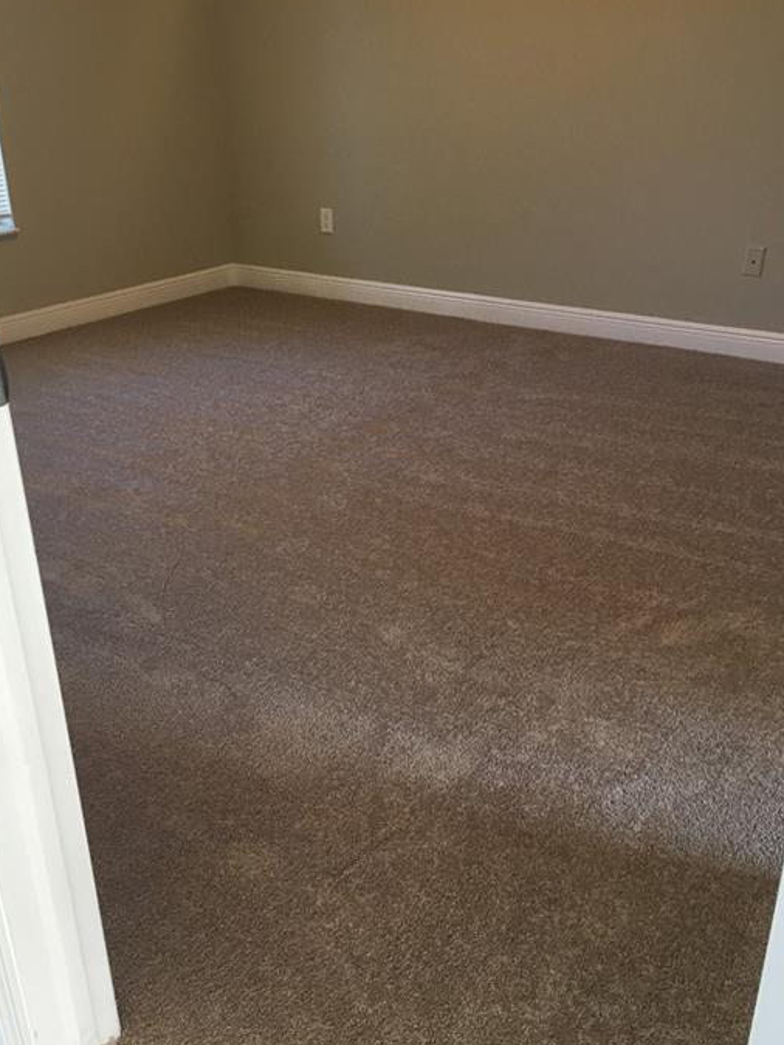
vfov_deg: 55.4
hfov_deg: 42.9
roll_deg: +0.9
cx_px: 363
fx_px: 997
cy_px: 533
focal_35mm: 33
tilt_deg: -25.5
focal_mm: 4.15
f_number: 2.2
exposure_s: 1/30
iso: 40
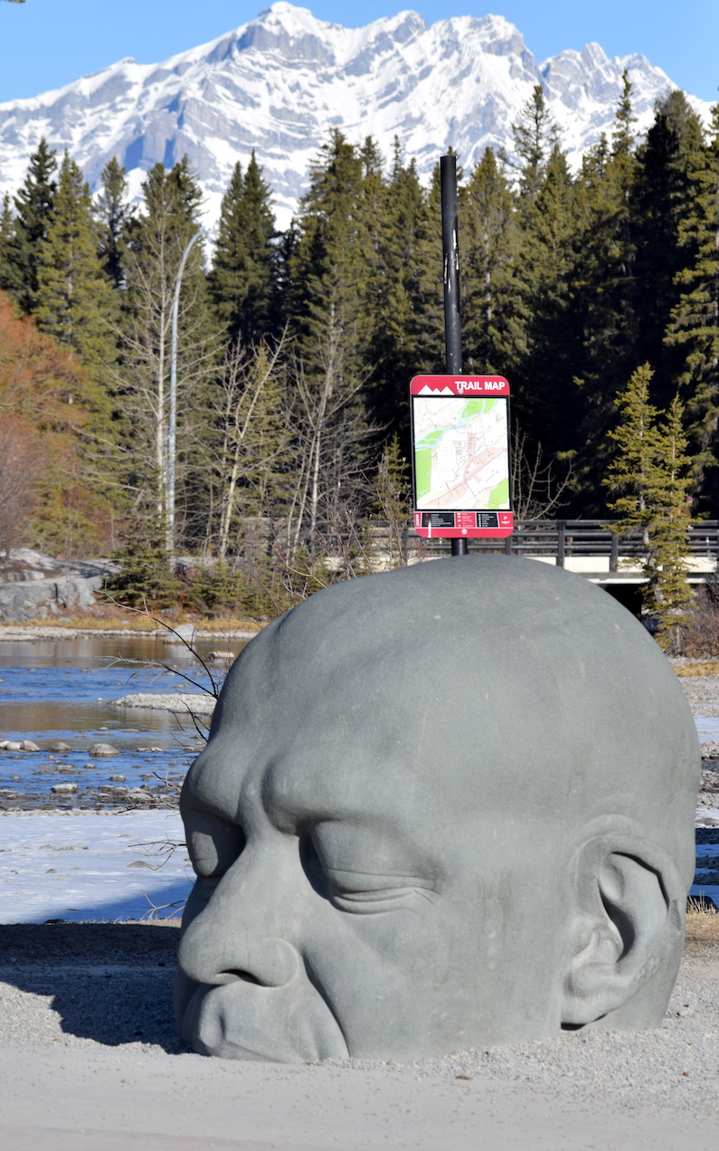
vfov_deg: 10.5
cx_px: 377
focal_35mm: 200
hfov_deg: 6.6
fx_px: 6270
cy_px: 577
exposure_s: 1/500
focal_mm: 130
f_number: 11
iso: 200
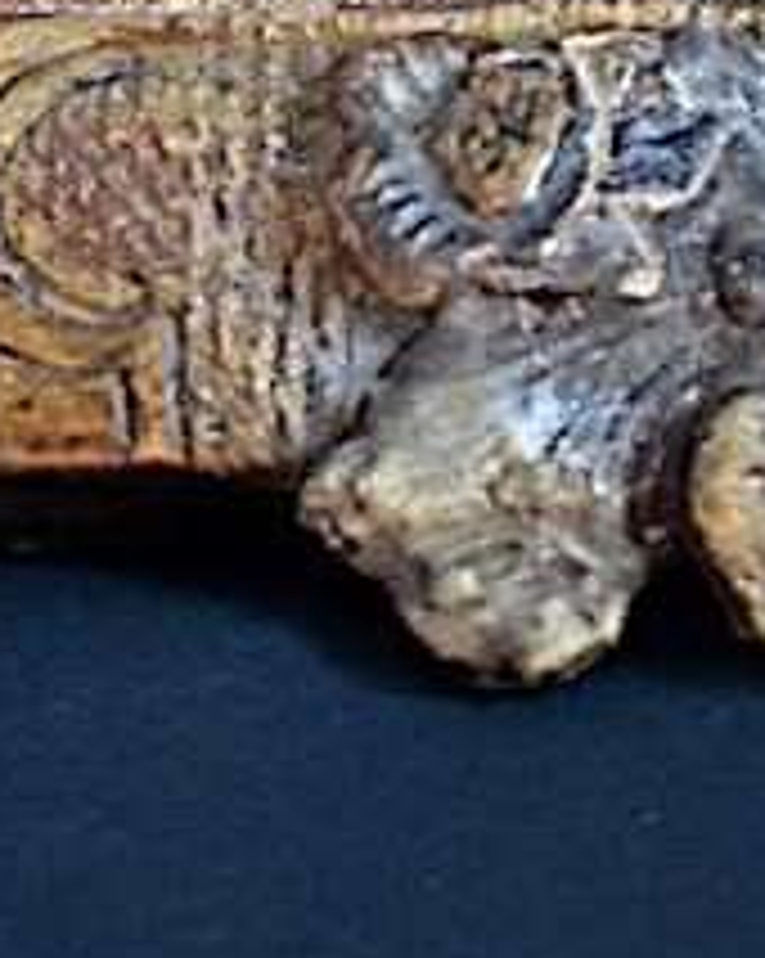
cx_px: 1674
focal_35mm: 270
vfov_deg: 6.8
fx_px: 7652
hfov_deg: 5.6
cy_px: -1399
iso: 1600
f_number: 4.5
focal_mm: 34
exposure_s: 1/60
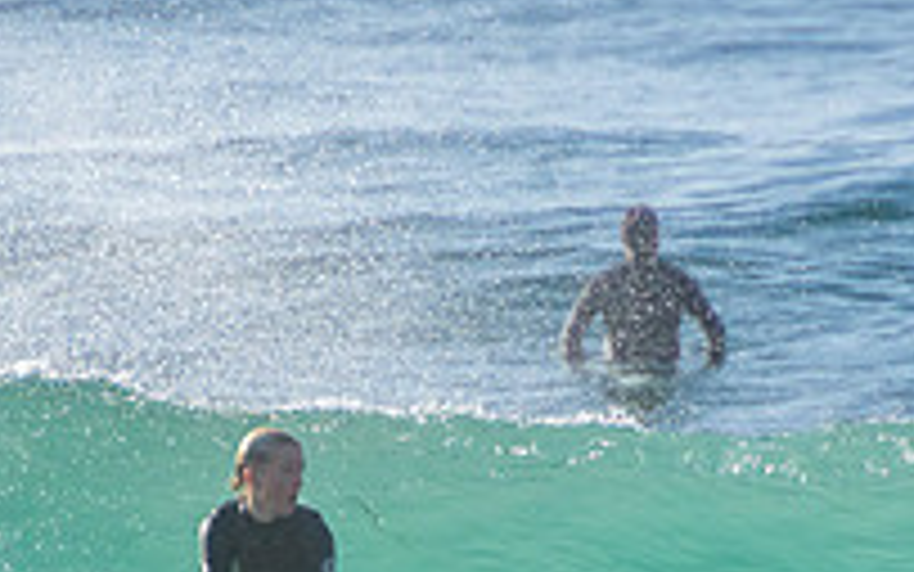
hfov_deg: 1.2
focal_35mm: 1748
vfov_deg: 0.8
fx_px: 43554
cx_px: 365
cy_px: 664
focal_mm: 400
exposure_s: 1/2000
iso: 250
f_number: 5.6
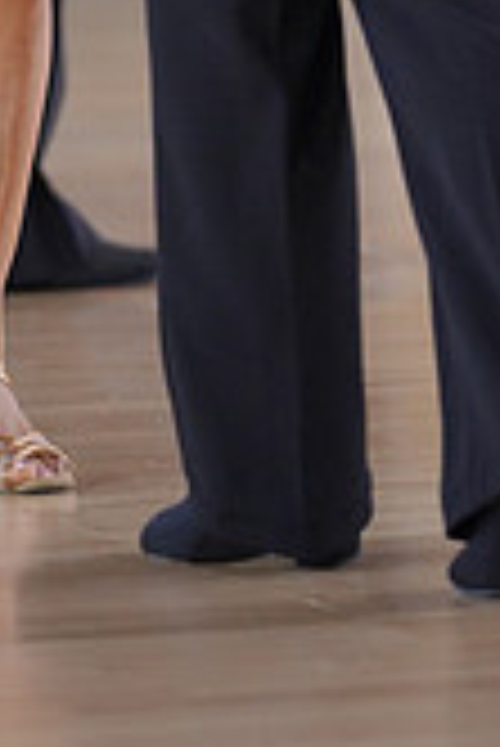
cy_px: -540
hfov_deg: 2.3
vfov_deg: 3.4
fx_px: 12660
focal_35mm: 609
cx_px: -43
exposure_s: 1/500
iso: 640
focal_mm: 116
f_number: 2
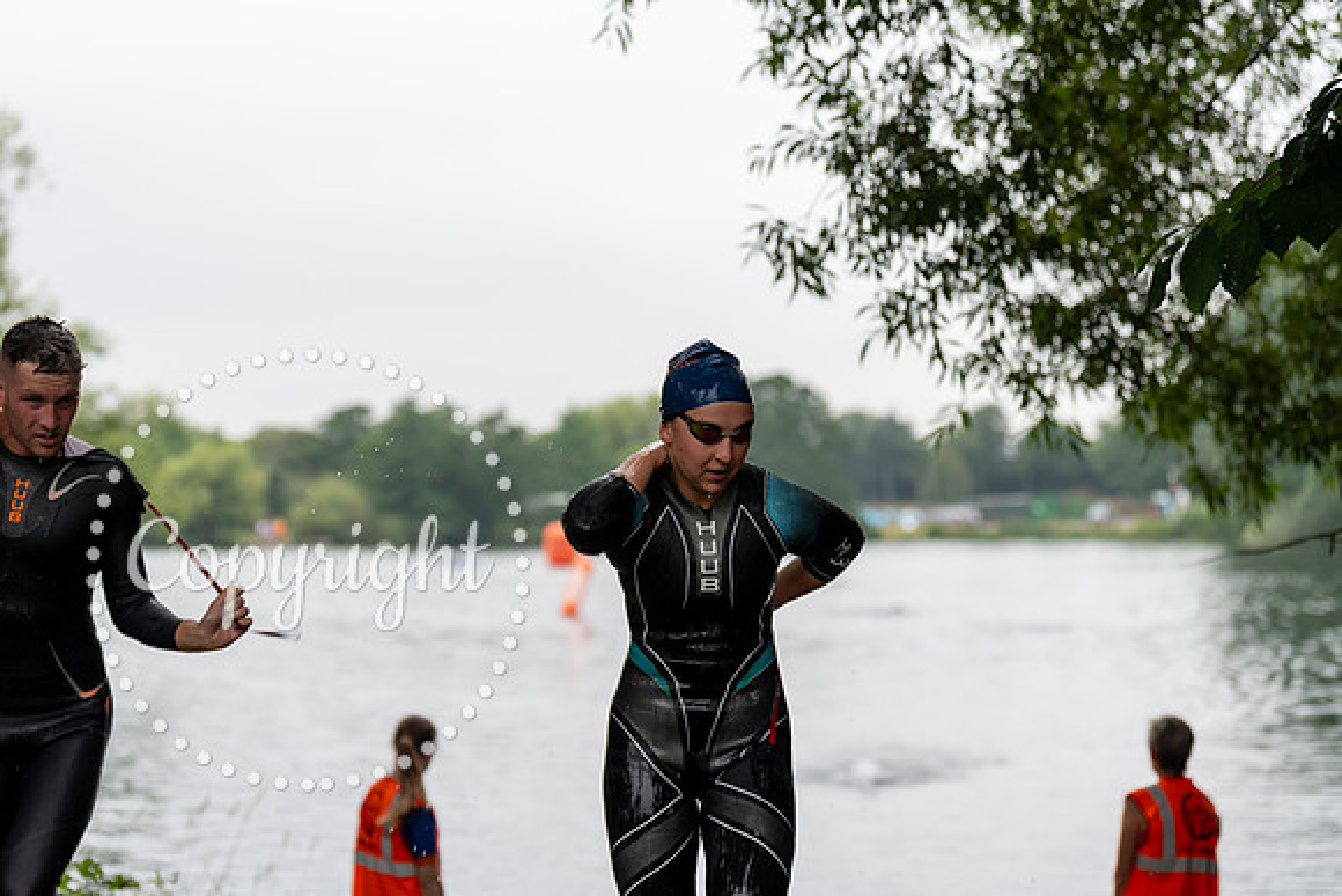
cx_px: 671
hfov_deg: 22.6
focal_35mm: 90
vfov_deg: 15.2
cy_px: 448
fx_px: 3356
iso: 320
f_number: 3.2
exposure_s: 1/400
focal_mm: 90
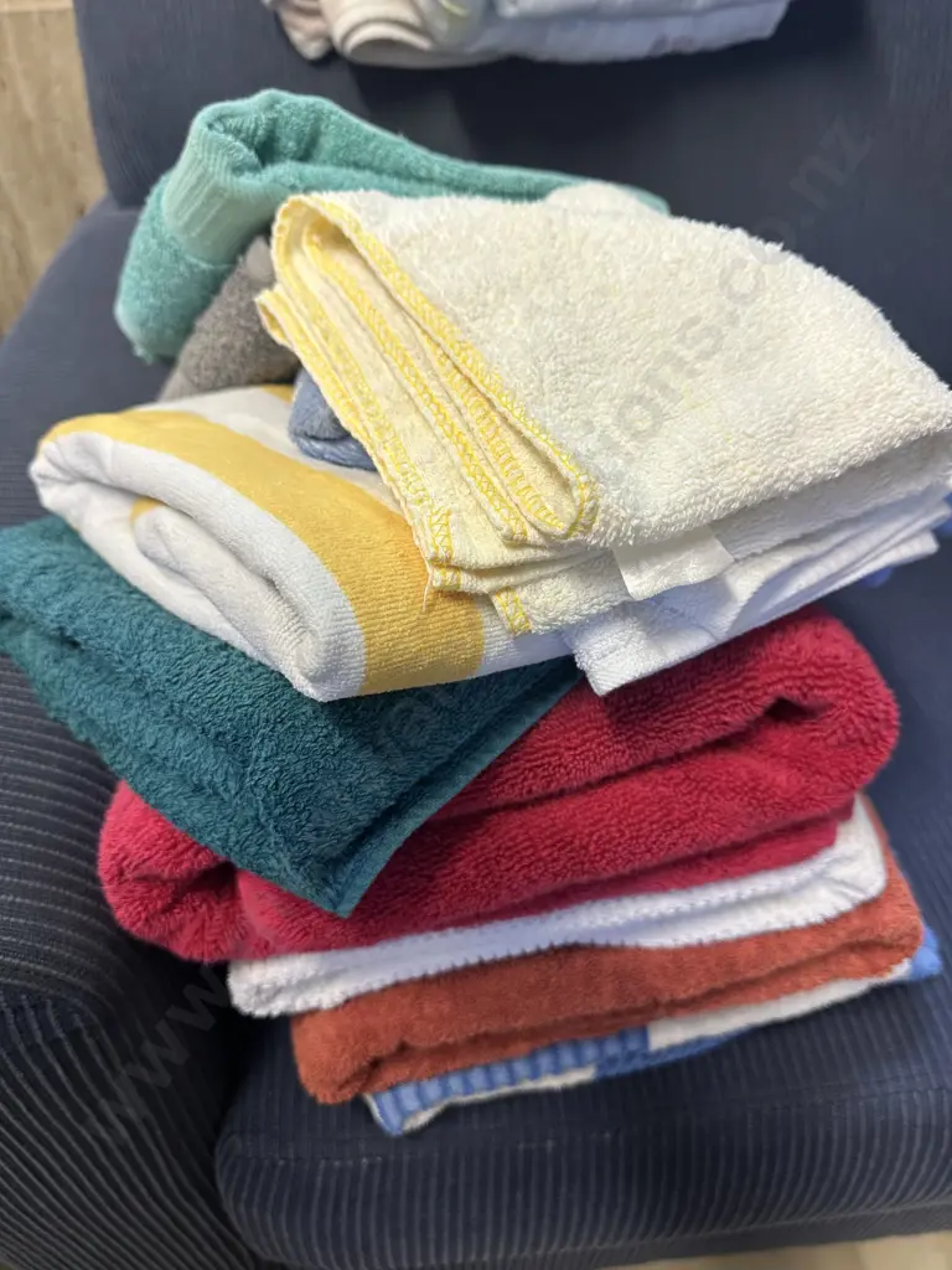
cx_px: 476
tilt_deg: -43.7
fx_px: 880
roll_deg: +0.2
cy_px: 635
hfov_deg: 56.8
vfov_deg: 71.6
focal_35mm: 24
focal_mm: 6.86
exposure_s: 1/100
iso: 200
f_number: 1.78
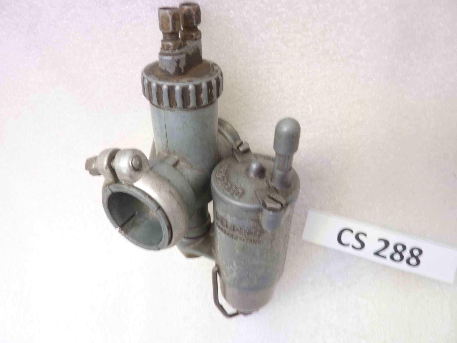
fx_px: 330
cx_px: 228
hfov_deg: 69.4
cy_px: 172
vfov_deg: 54.9
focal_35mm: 25
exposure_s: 1/8
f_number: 3.3
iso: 80
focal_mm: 4.1
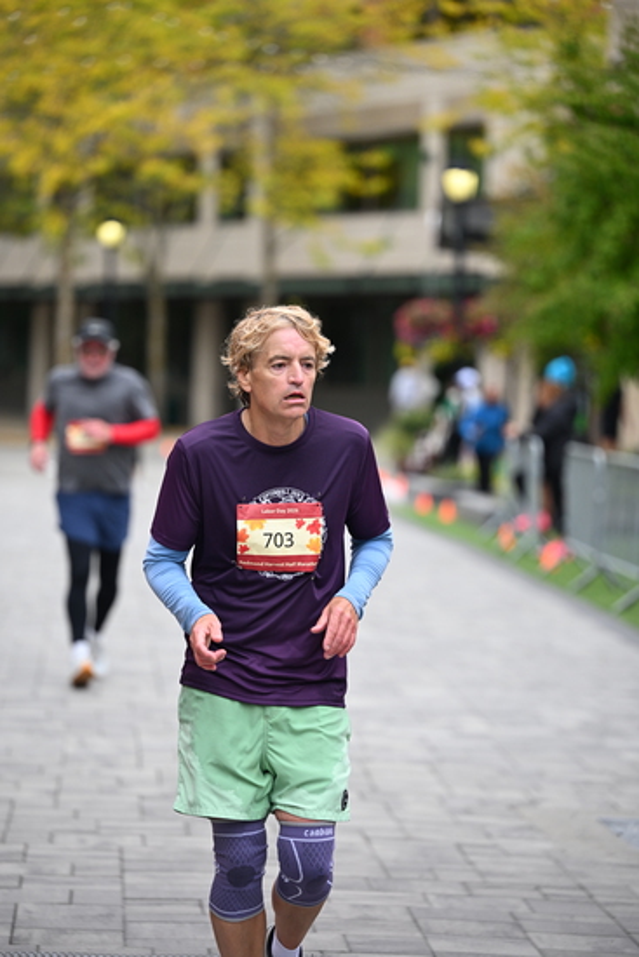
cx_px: 320
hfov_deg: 10.2
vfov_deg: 15.2
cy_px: 478
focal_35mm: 135
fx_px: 3592
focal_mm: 135
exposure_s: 1/2500
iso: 640
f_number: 2.8
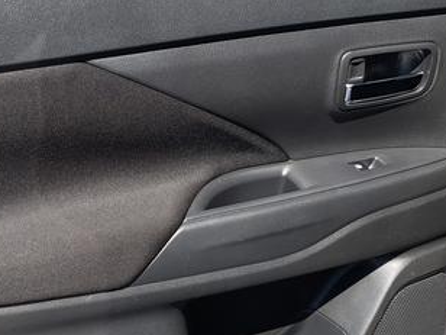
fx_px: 696
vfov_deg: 27.0
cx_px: 97
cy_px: 206
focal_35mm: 54
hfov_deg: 34.6
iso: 50
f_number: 2.4
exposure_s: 1/374
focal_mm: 4.3
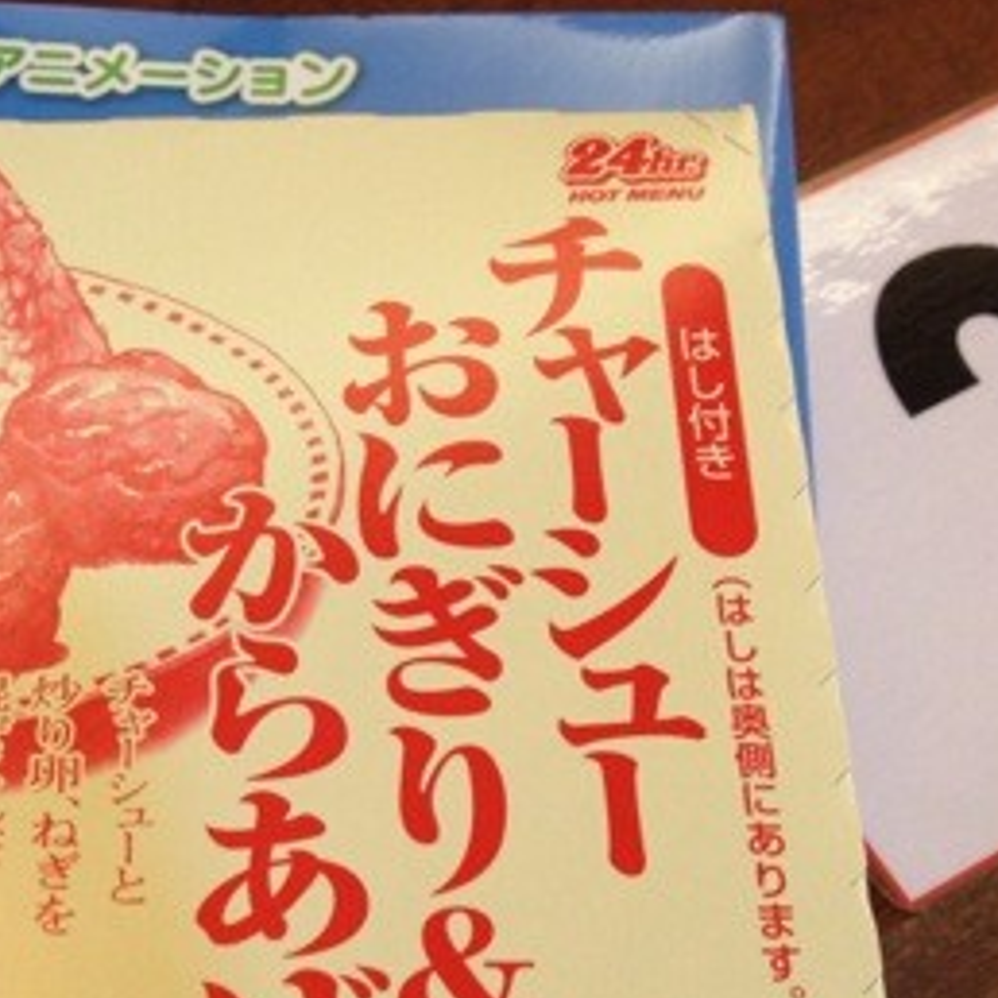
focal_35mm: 60
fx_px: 1957
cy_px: 636
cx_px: 120
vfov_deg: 28.5
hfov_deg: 27.7
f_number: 2.4
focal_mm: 4.28
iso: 160
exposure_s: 1/20
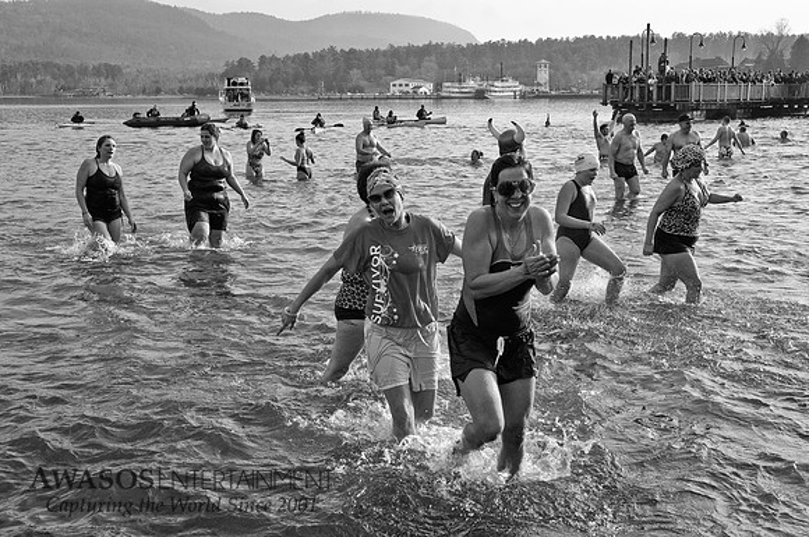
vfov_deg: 26.4
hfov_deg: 38.9
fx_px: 1144
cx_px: 404
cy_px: 268
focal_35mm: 51
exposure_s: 1/350
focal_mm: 34
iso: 320
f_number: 8
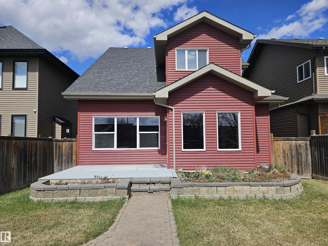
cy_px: 123
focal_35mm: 23
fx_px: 218
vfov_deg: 58.9
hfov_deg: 73.9
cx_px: 164
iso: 25
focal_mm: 5.4
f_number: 1.8
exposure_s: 1/2391
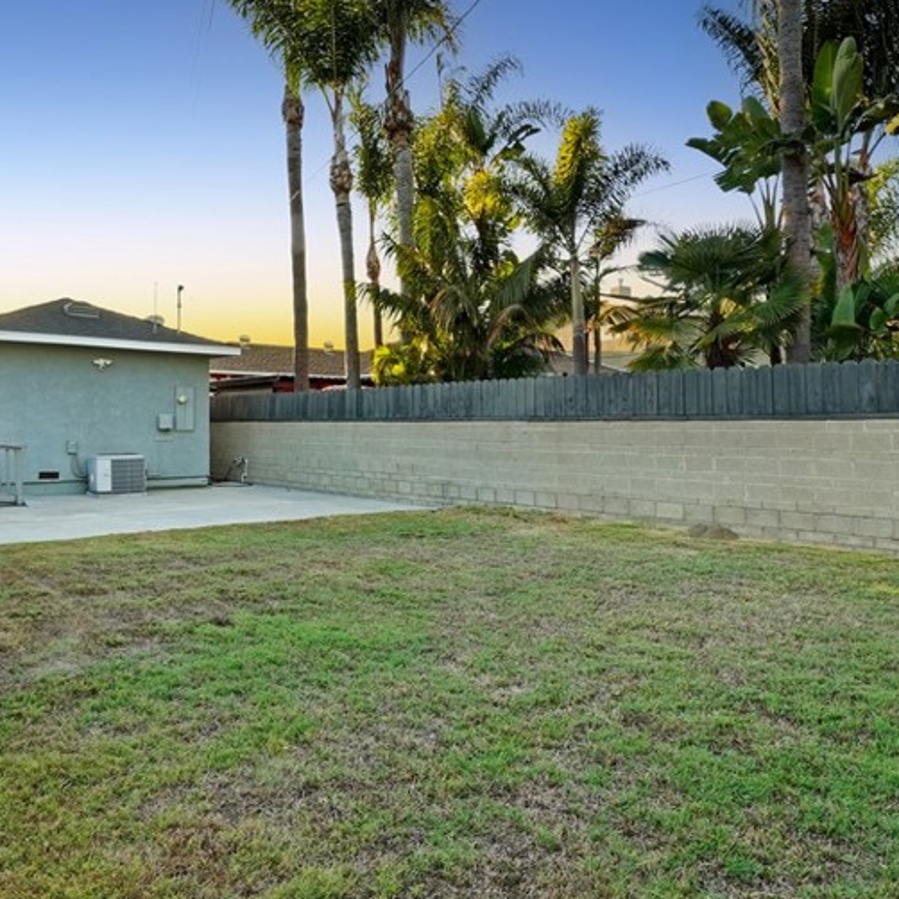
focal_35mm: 26
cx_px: 534
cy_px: 432
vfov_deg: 60.9
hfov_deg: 60.5
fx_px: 764
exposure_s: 1/6
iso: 250
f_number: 16
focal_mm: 10
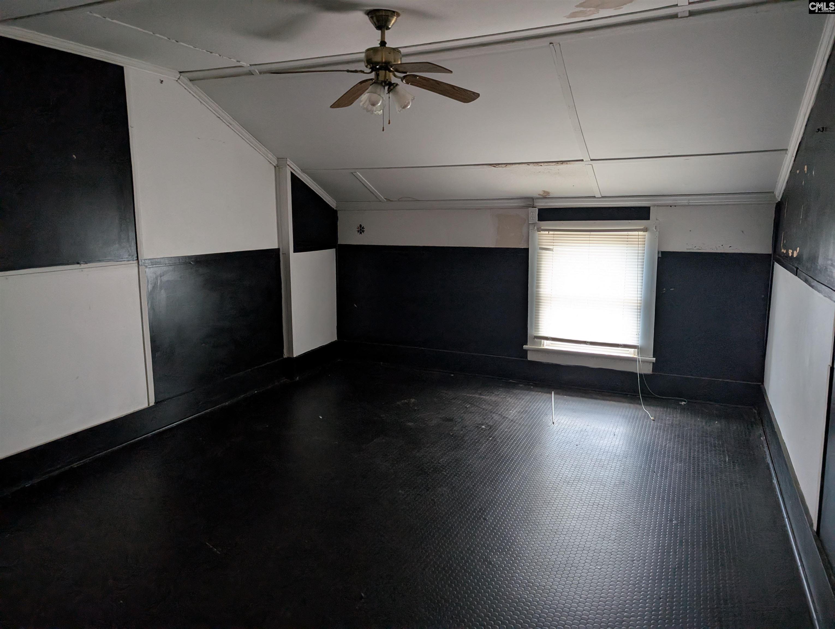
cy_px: 314
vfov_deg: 56.9
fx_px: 580
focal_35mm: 24
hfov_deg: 71.5
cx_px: 418
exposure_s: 1/87.8
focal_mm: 6.9
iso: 165
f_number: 1.68
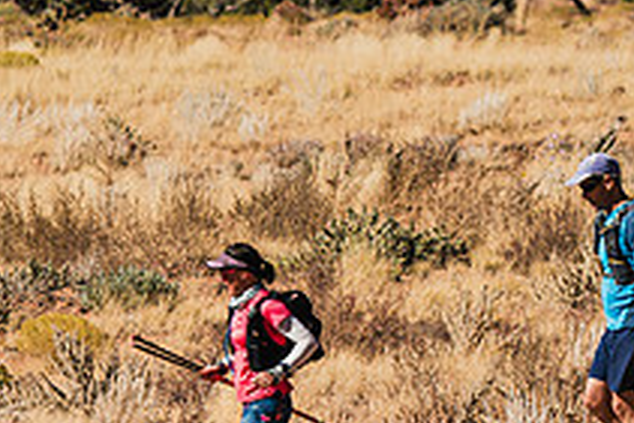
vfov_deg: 1.8
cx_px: 460
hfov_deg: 2.7
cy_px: 458
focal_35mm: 774
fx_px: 13640
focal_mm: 282
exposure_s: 1/1000
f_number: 6.3
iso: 160
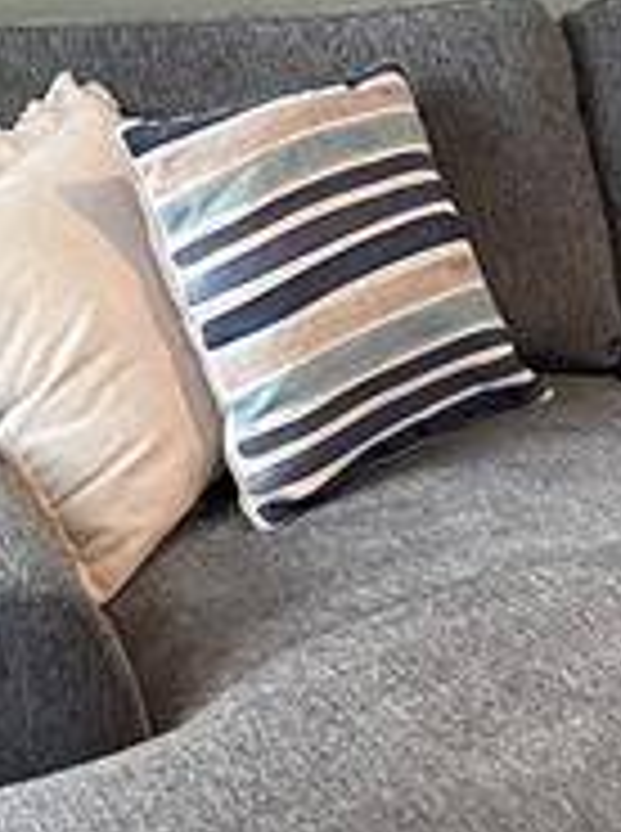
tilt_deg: -17.2
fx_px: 2496
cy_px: 207
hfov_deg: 13.2
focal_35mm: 104
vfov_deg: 18.8
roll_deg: -2.4
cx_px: 999
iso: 400
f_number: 1.6
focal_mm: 5.1
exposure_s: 1/60
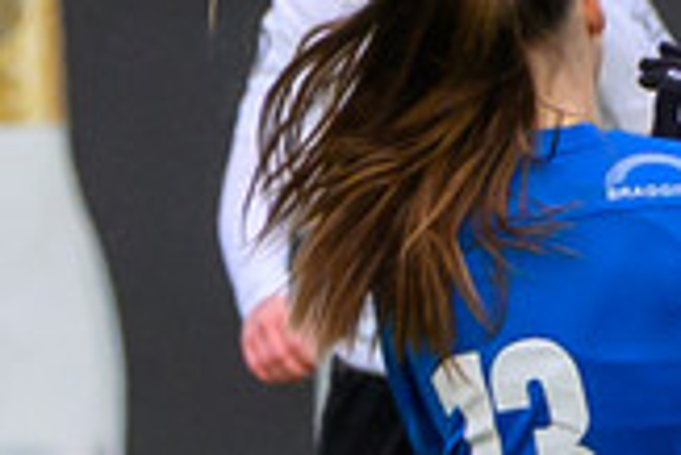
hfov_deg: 0.5
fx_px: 75543
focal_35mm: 3990
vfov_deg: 0.3
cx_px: 1148
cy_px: 775
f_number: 6.3
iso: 1000
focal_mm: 350
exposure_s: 1/1000
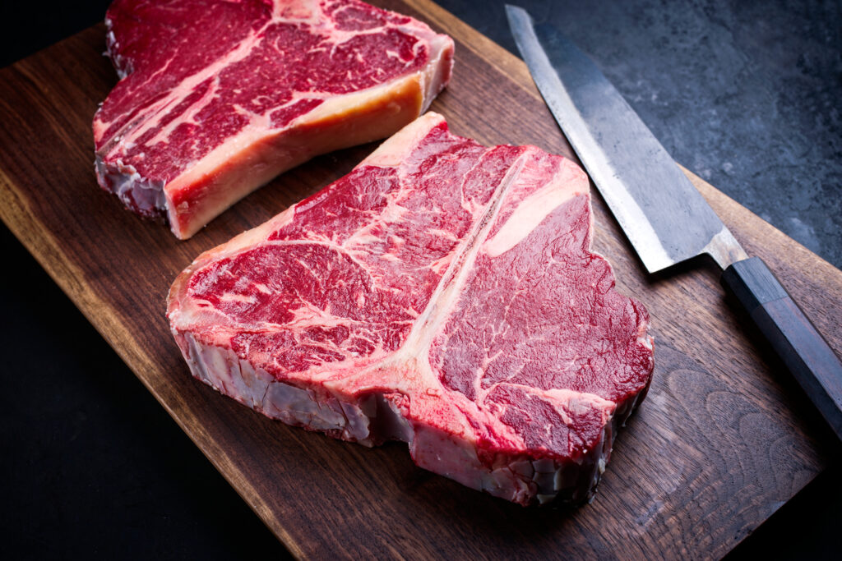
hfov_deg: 39.6
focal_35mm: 50
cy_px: 280
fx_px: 1170
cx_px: 421
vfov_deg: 27.0
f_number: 9
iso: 100
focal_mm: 50
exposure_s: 1/200
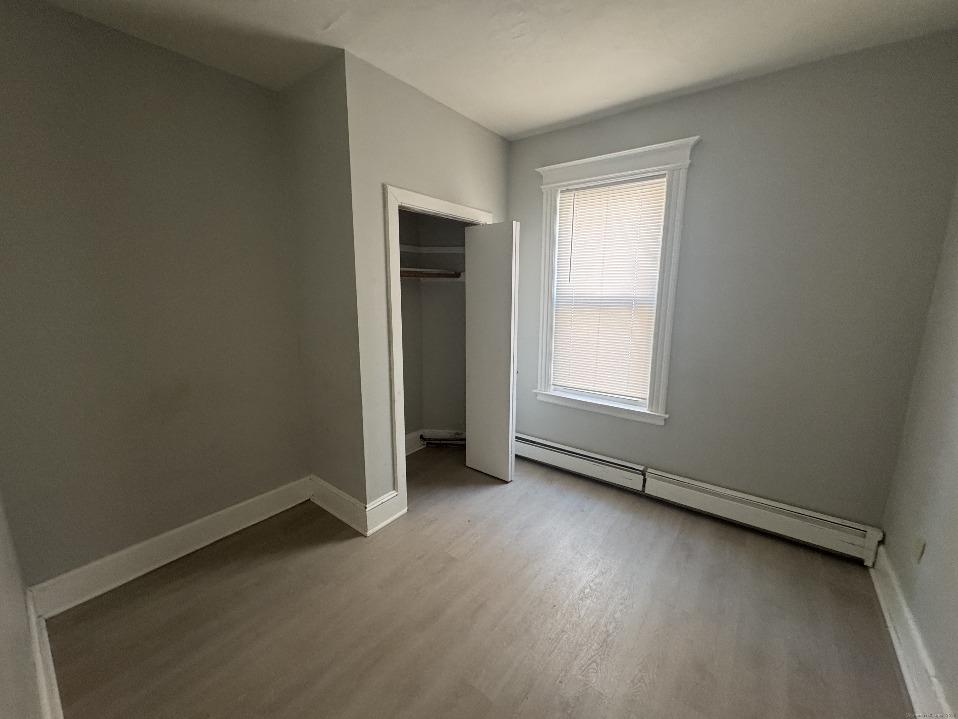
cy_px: 360
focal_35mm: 14
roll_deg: +0.1
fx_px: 387
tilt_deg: -9.9
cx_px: 479
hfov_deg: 102.1
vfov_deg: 85.7
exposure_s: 1/99
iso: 320
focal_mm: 2.22
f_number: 2.2
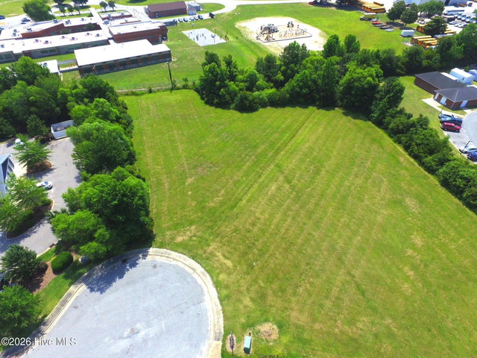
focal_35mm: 20
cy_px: 179
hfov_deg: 81.7
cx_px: 238
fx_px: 276
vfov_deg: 66.0
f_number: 2.8
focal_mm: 3.61
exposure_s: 1/1634
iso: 100
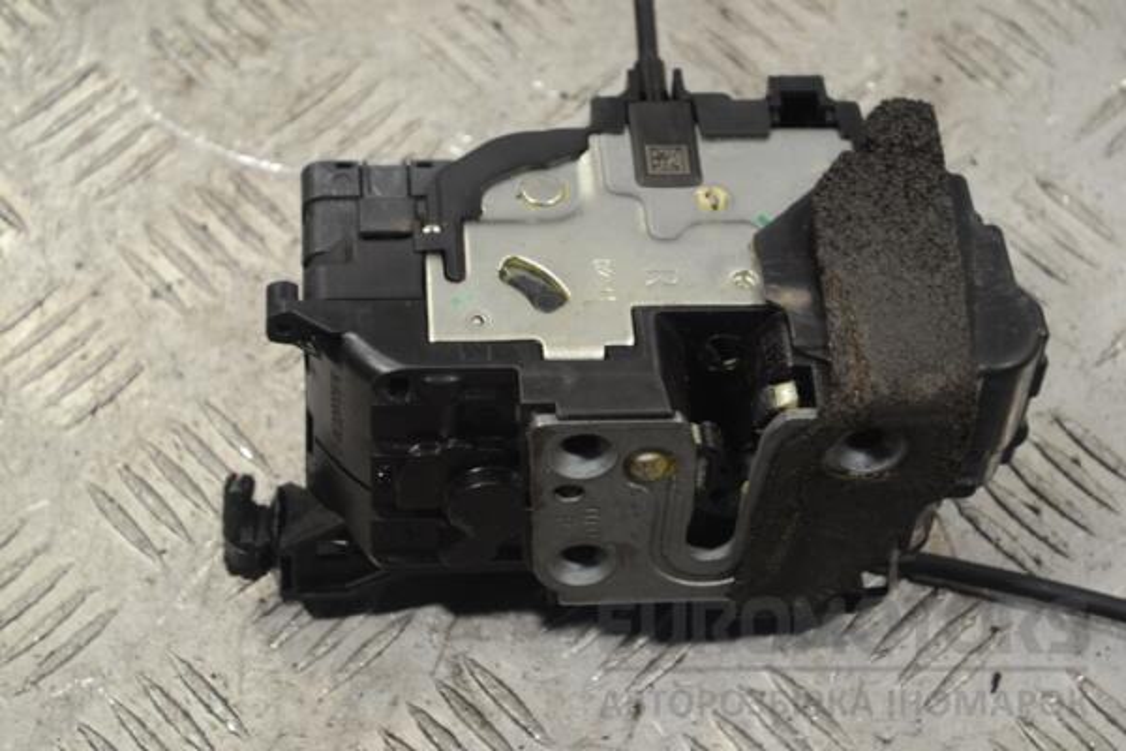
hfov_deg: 24.6
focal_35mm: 82
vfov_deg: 16.6
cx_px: 563
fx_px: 2580
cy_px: 376
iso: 220
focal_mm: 55
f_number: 5.6
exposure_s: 1/30
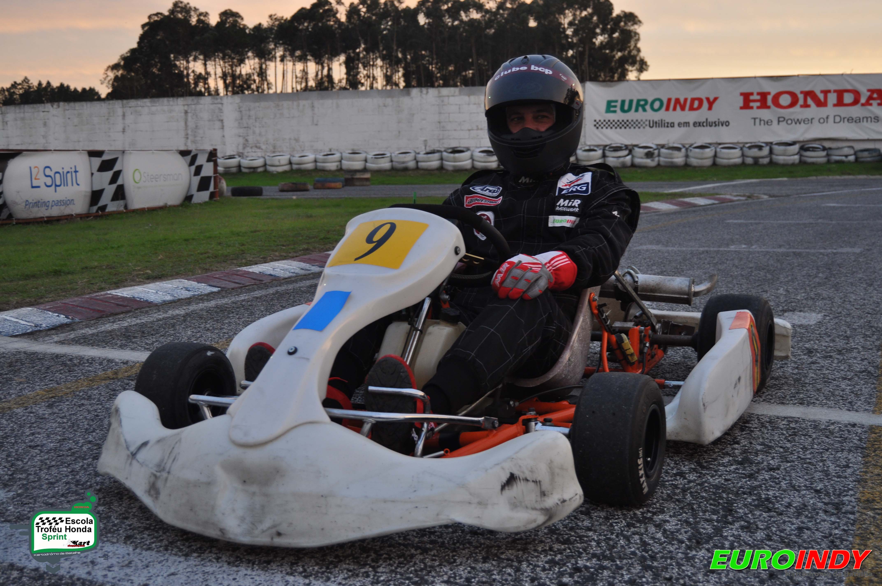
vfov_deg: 31.8
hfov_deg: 46.4
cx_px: 441
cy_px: 293
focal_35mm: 42
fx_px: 1028
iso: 400
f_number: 4.5
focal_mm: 28
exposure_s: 1/80
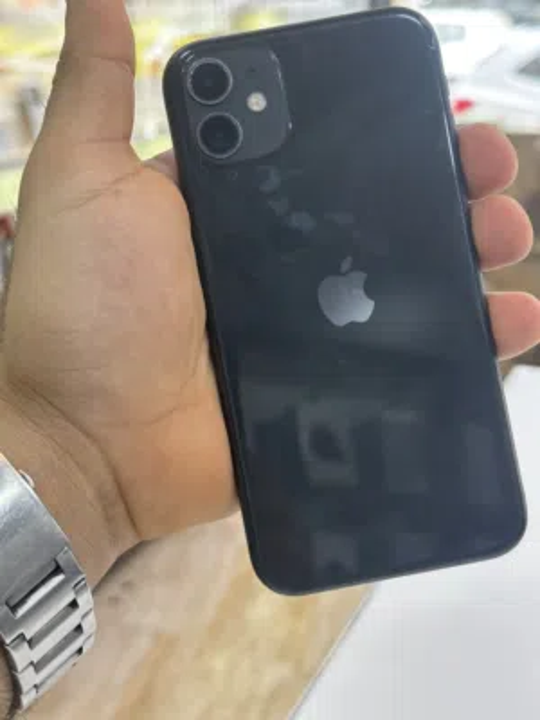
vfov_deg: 39.7
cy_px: 360
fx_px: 998
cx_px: 270
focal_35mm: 48
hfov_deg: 30.3
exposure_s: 1/100
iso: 80
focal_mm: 6.86
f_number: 1.78
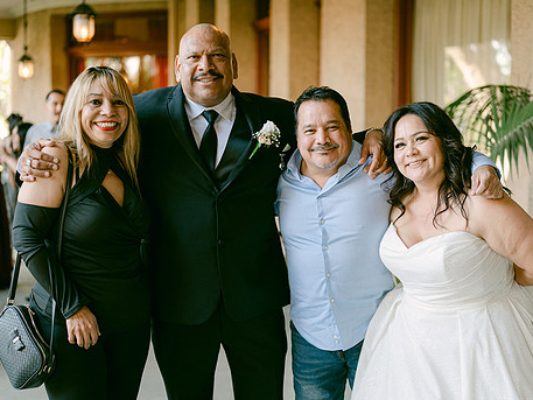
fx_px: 955
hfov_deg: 31.2
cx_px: 276
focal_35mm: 62
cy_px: 209
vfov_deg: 23.7
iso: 250
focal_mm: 50
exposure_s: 1/125
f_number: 2
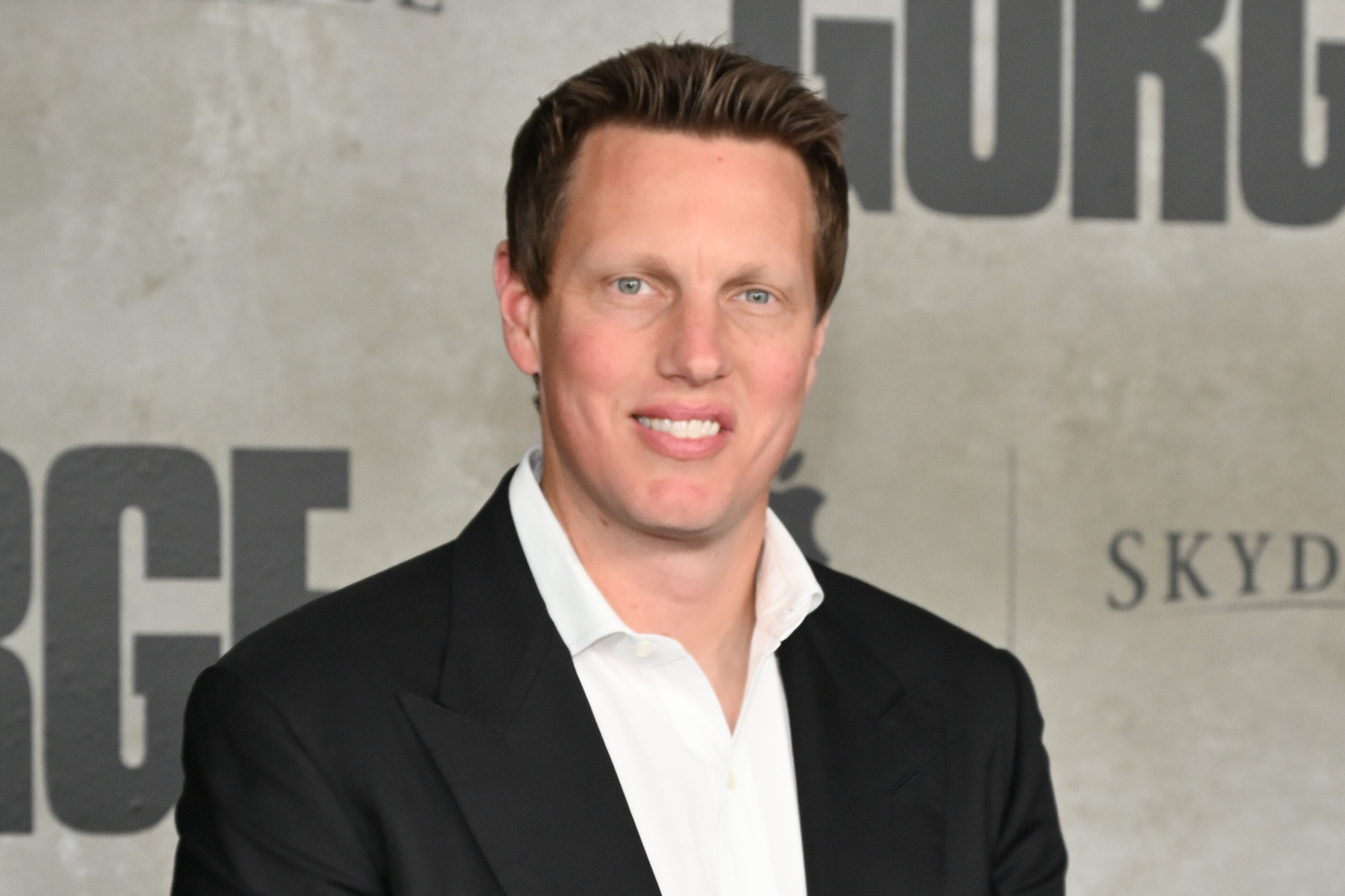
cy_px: 448
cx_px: 672
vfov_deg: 19.5
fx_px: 2615
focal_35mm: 70
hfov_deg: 28.8
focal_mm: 70
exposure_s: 1/160
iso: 500
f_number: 6.3
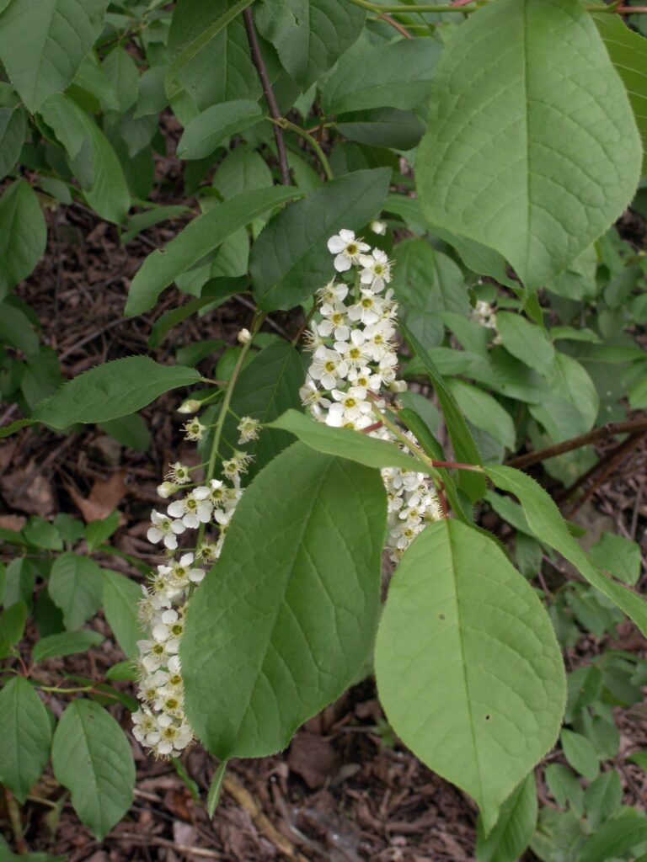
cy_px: 431
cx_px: 324
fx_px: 1545
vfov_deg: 31.2
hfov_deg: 23.7
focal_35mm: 62
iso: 50
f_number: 5
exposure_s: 1/80
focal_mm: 10.28
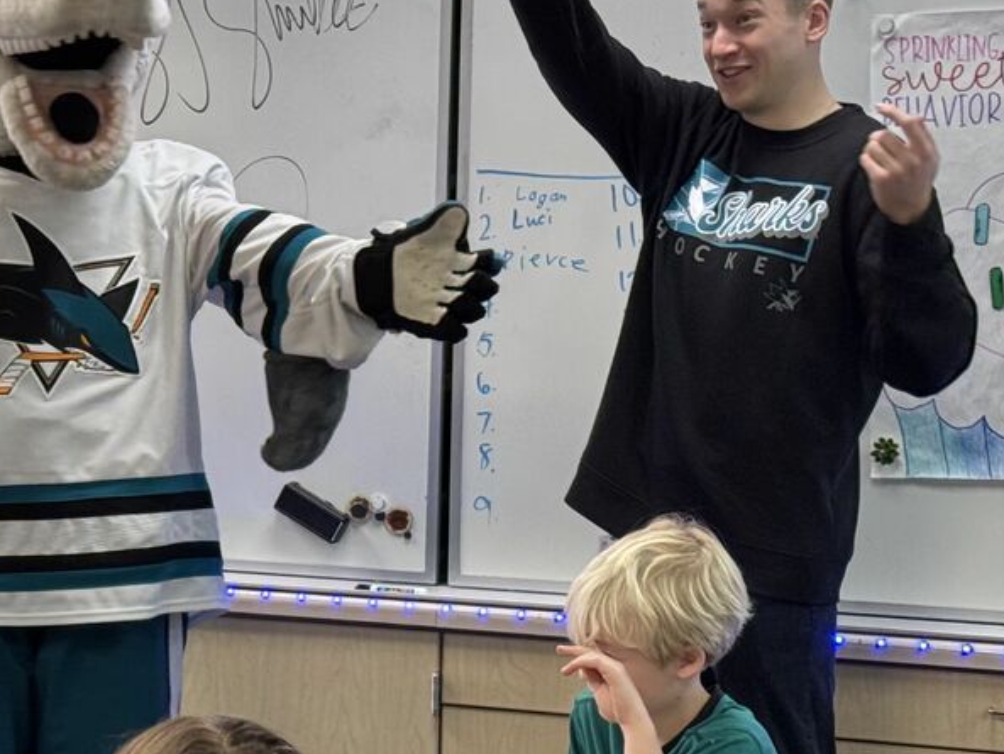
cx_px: -54
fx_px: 3568
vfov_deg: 12.0
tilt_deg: -6.5
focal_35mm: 123
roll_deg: -0.1
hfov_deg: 15.6
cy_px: 486
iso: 100
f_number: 1.78
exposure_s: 1/60
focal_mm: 6.76
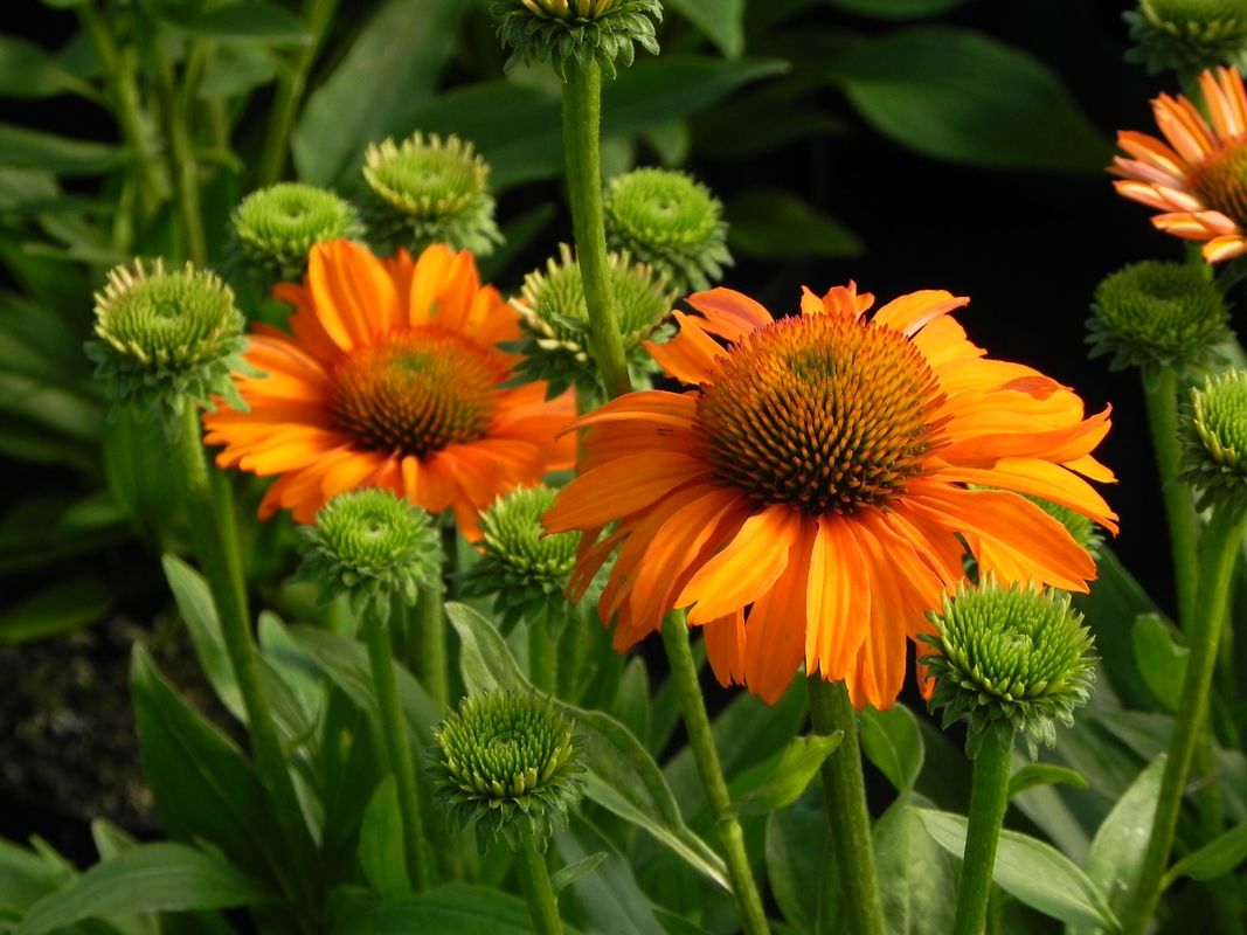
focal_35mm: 212
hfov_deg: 9.3
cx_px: 624
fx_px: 7636
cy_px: 468
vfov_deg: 7.0
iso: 160
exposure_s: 1/500
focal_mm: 37.7
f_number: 5
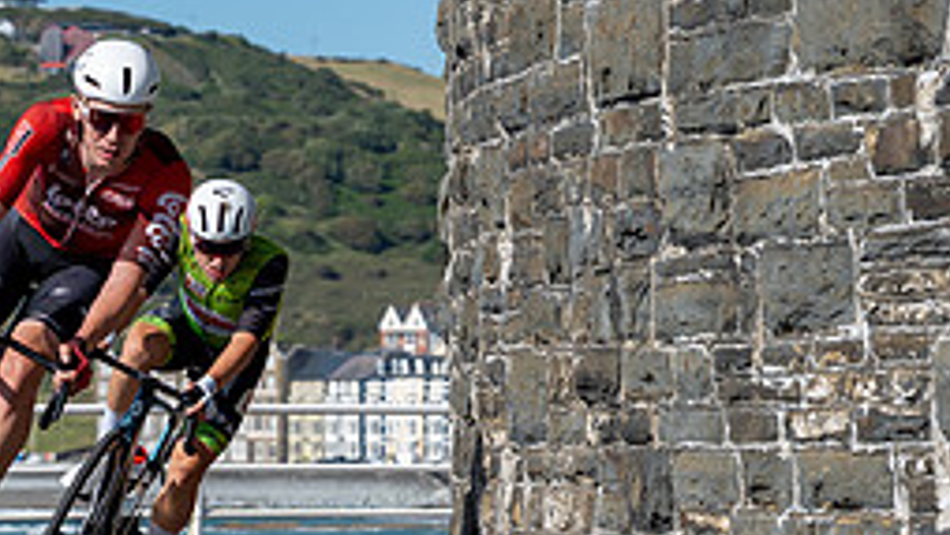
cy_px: 384
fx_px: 6123
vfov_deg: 5.0
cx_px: 108
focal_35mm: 243
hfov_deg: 8.8
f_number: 4
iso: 100
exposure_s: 1/1250
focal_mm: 68
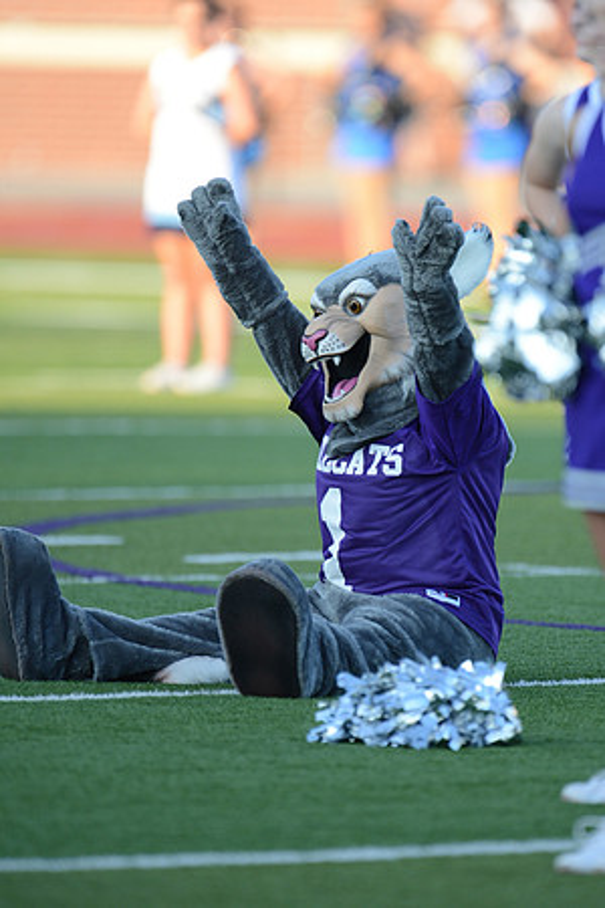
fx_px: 13863
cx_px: 302
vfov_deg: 3.7
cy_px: 454
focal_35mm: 550
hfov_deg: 2.5
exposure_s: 1/1250
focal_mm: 550
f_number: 4
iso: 800
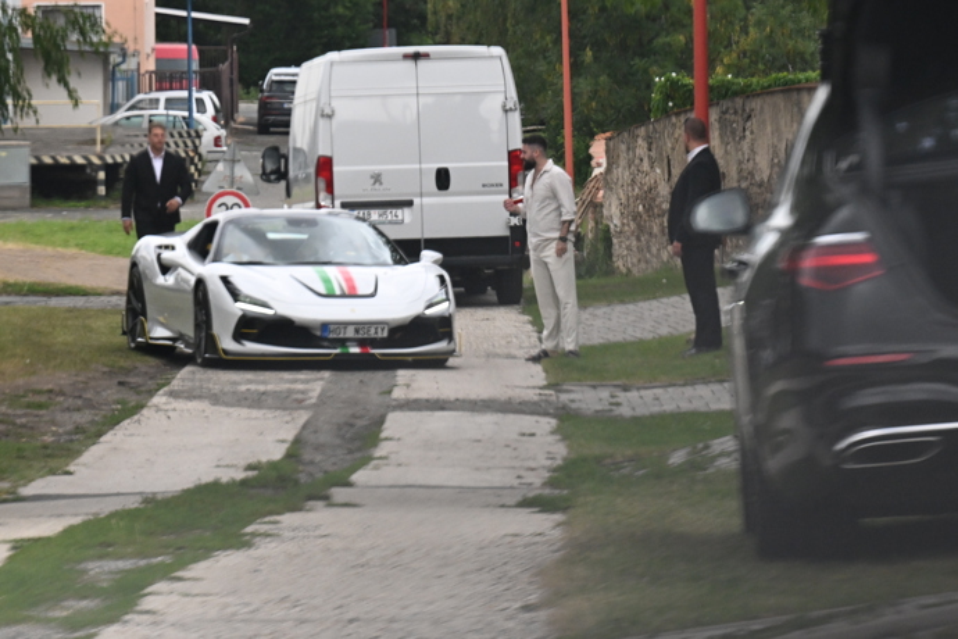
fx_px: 7983
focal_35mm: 300
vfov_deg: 4.6
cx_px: 479
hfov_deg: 6.9
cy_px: 320
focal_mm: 200
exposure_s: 1/6400
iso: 2500
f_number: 4.5
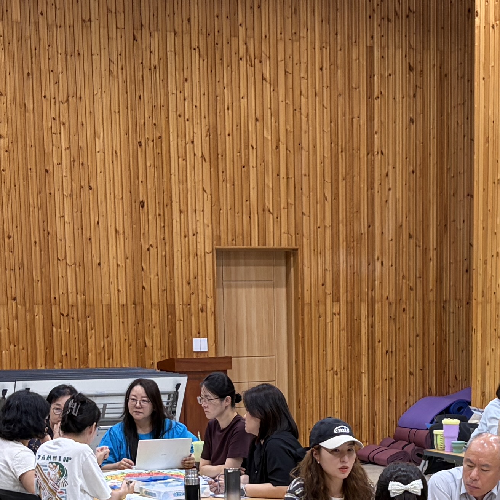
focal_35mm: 100
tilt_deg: -10.3
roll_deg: -0.1
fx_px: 1634
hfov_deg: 17.3
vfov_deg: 16.7
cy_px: 578
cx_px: 363
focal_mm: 5.96
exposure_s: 1/122
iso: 80
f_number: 1.6
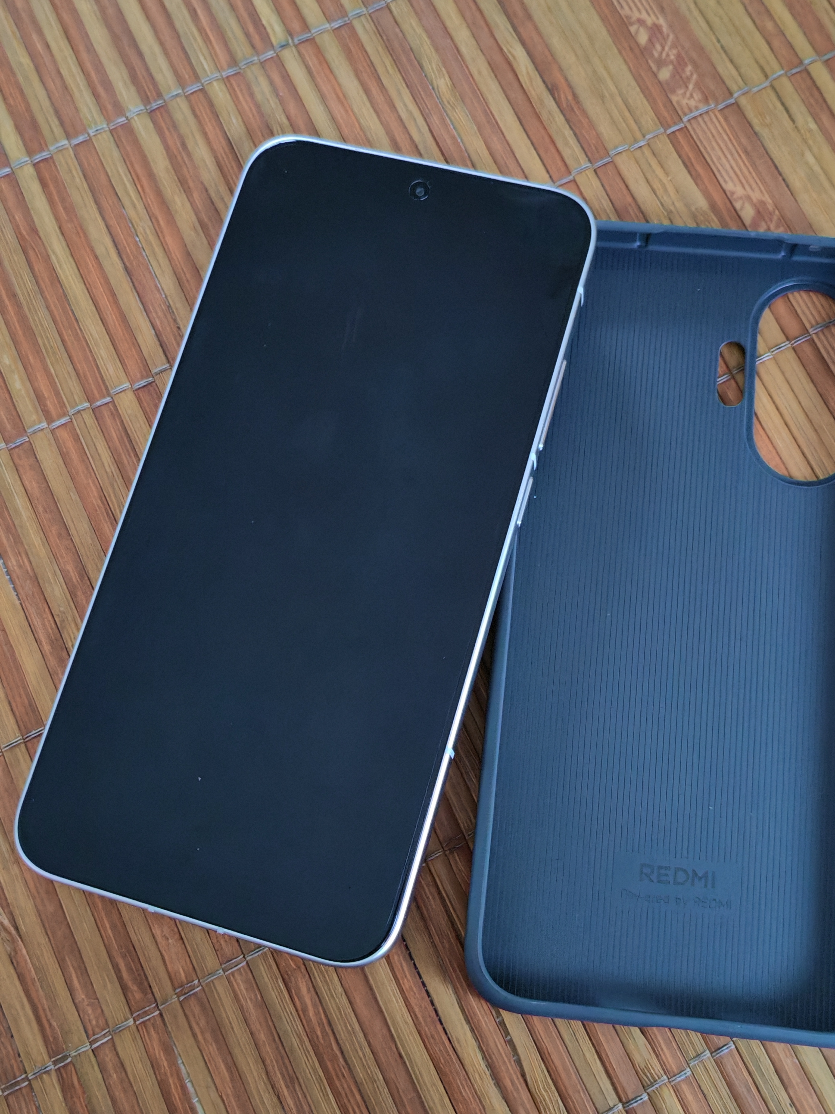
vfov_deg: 44.8
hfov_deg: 34.3
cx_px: 418
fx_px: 1351
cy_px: 557
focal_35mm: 42
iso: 2000
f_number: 1.95
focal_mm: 5.52
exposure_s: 1/25
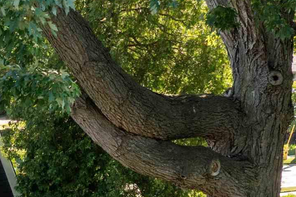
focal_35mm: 120
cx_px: -268
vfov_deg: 11.0
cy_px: 285
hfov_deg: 14.6
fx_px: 986
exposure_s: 1/120
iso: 100
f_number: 4.5
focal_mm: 10.26
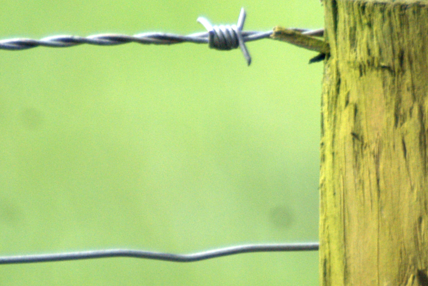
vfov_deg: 0.8
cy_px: -19
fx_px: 21143
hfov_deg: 1.2
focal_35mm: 1776
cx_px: 479
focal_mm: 500
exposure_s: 1/500
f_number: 7.1
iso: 400
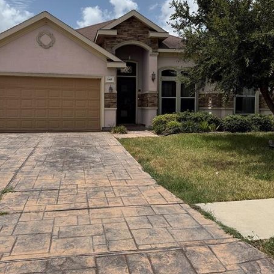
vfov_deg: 52.3
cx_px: 127
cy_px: 113
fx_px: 278
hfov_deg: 52.5
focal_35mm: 31
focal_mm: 6.76
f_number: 1.78
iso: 80
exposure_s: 1/9091
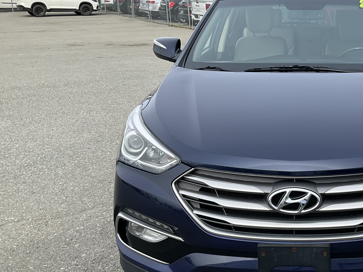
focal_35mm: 51
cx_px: 304
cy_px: 153
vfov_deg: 28.5
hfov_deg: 35.9
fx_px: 535
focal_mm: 3
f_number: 1.8
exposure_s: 1/700
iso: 25
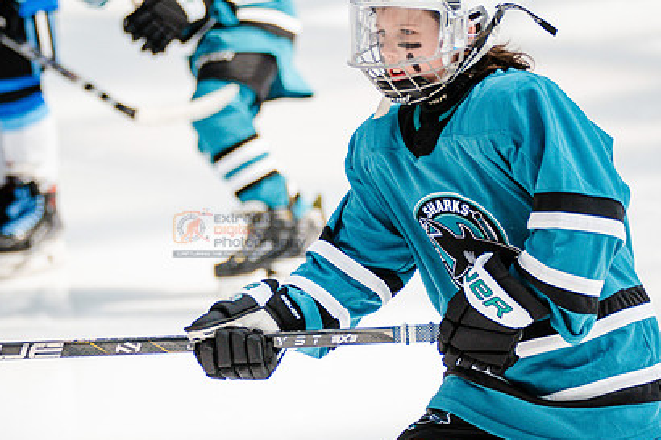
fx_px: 5047
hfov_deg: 7.5
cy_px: 233
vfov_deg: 5.0
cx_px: 353
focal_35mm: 275
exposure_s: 1/3200
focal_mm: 157
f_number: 3.2
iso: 1250
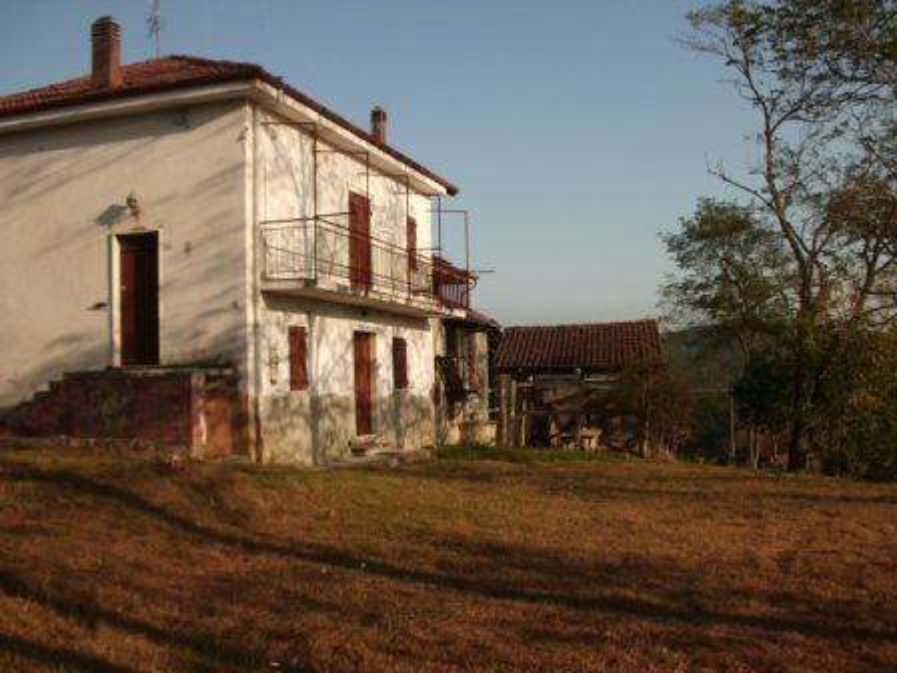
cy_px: 336
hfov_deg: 51.4
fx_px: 933
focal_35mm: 36
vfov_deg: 39.7
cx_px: 448
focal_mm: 6.3
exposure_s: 1/250
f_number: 7.3
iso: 64
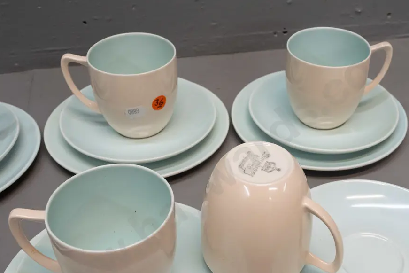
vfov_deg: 30.4
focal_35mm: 44
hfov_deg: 44.4
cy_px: 172
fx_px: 500
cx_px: 228
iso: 3200
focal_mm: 18
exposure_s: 1/250
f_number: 6.3
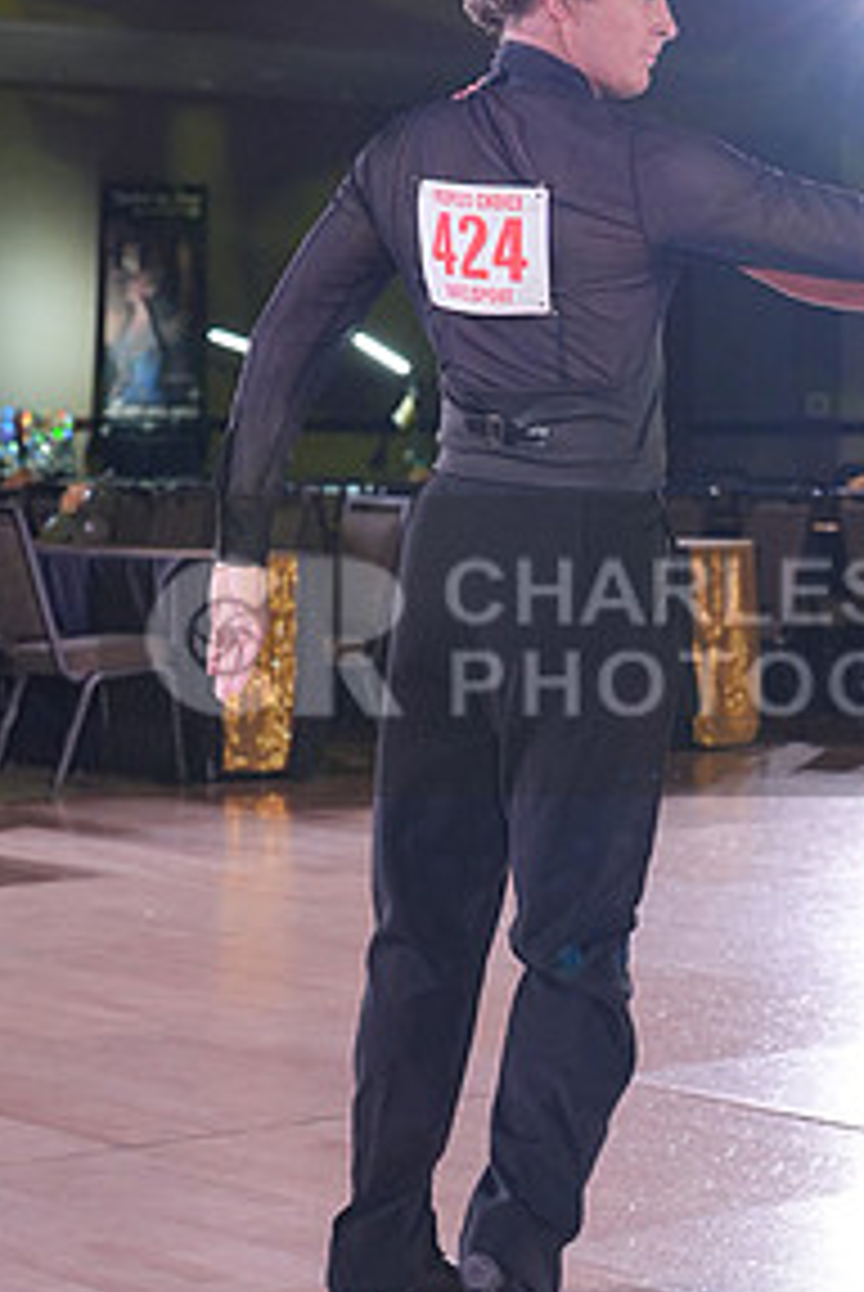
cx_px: 722
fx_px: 3627
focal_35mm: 101
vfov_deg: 20.2
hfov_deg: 13.5
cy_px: 648
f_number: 4
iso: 2000
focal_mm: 50
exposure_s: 1/400
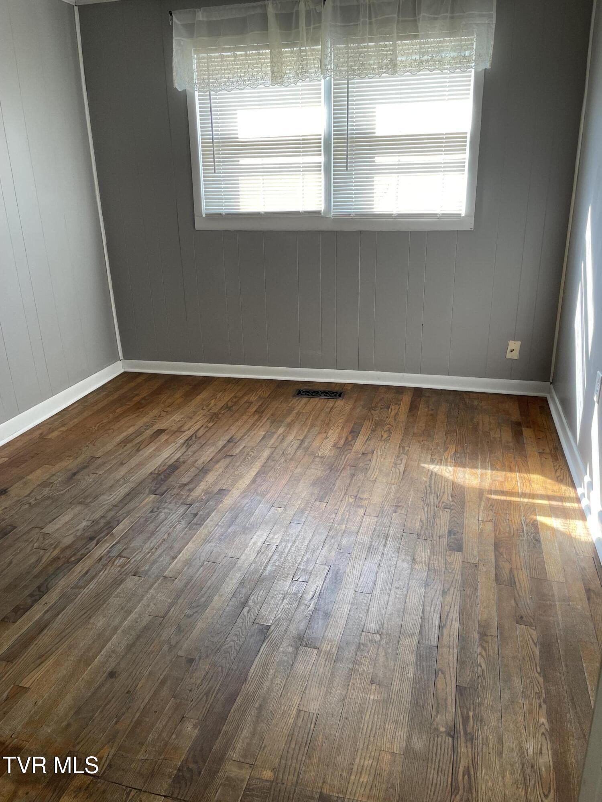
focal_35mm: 26
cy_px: 401
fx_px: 603
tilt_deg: -19.6
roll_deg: +0.8
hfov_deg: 53.1
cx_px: 301
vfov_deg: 67.3
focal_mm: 4.2
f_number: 1.6
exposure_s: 1/60
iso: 80
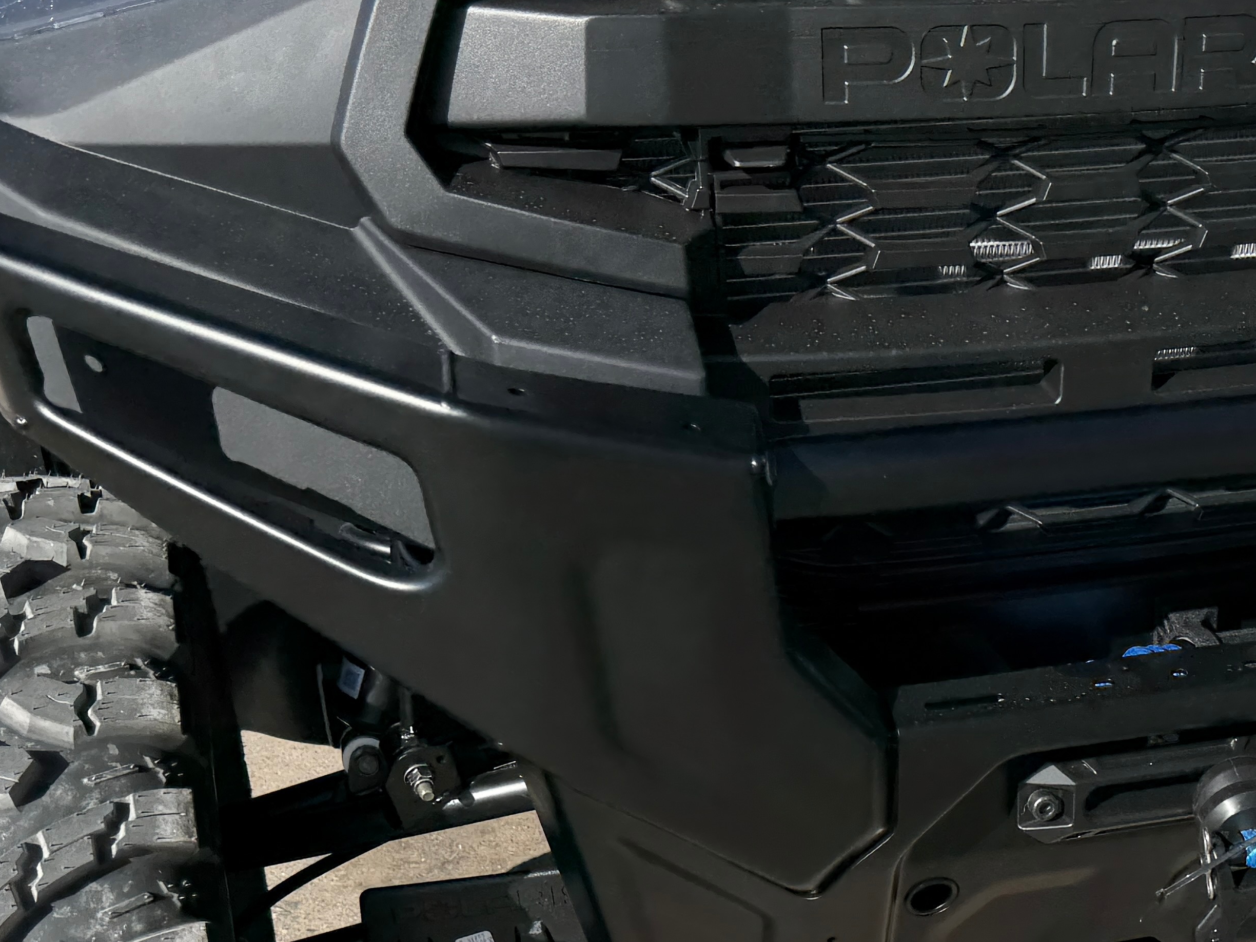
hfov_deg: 33.5
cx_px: 978
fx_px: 2032
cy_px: 957
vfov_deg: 24.8
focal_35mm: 56
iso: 80
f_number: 1.78
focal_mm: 6.76
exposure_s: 1/4975
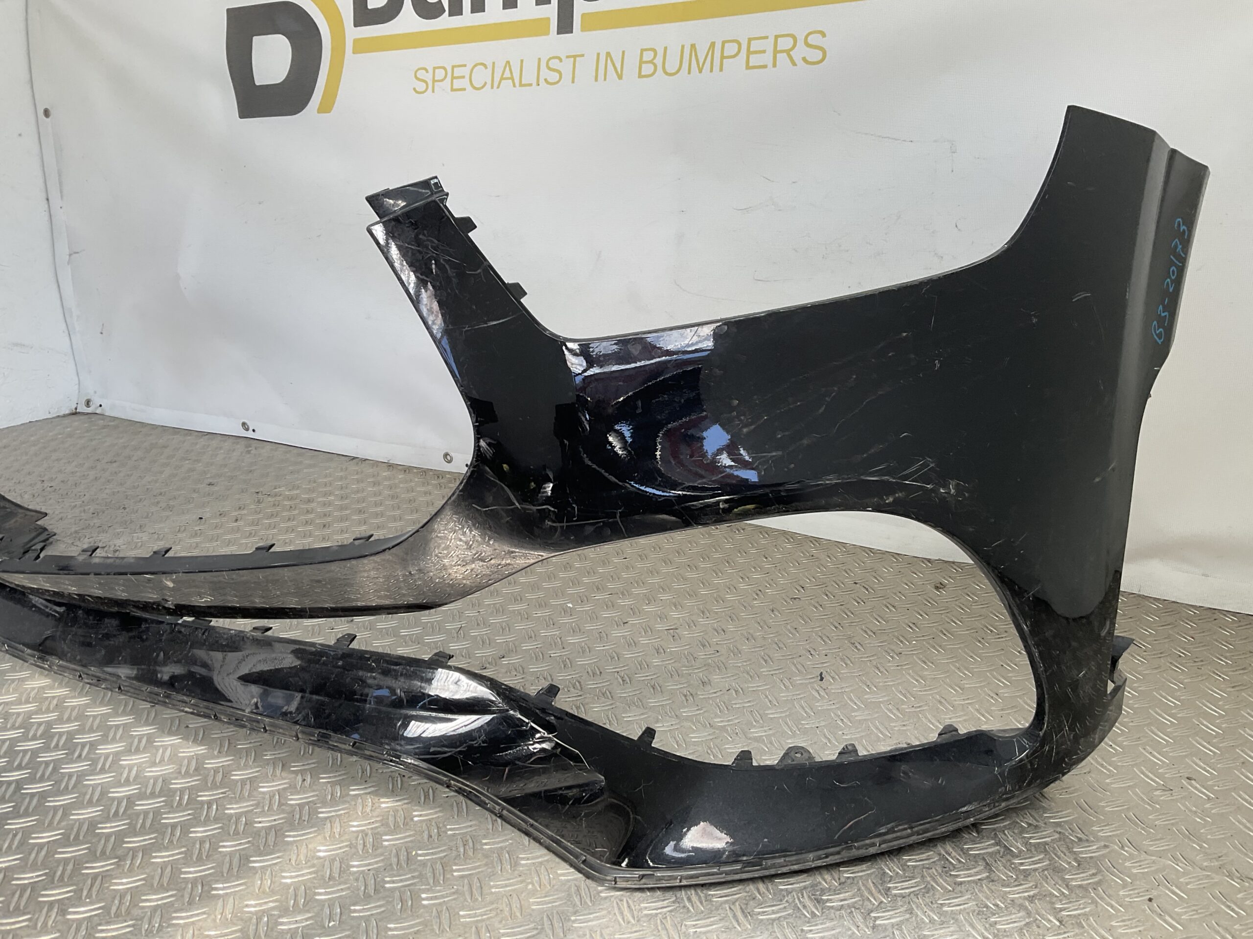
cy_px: 470
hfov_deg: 61.7
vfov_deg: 48.2
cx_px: 626
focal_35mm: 29
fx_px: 1050
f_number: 1.8
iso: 16
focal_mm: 3
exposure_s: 1/185
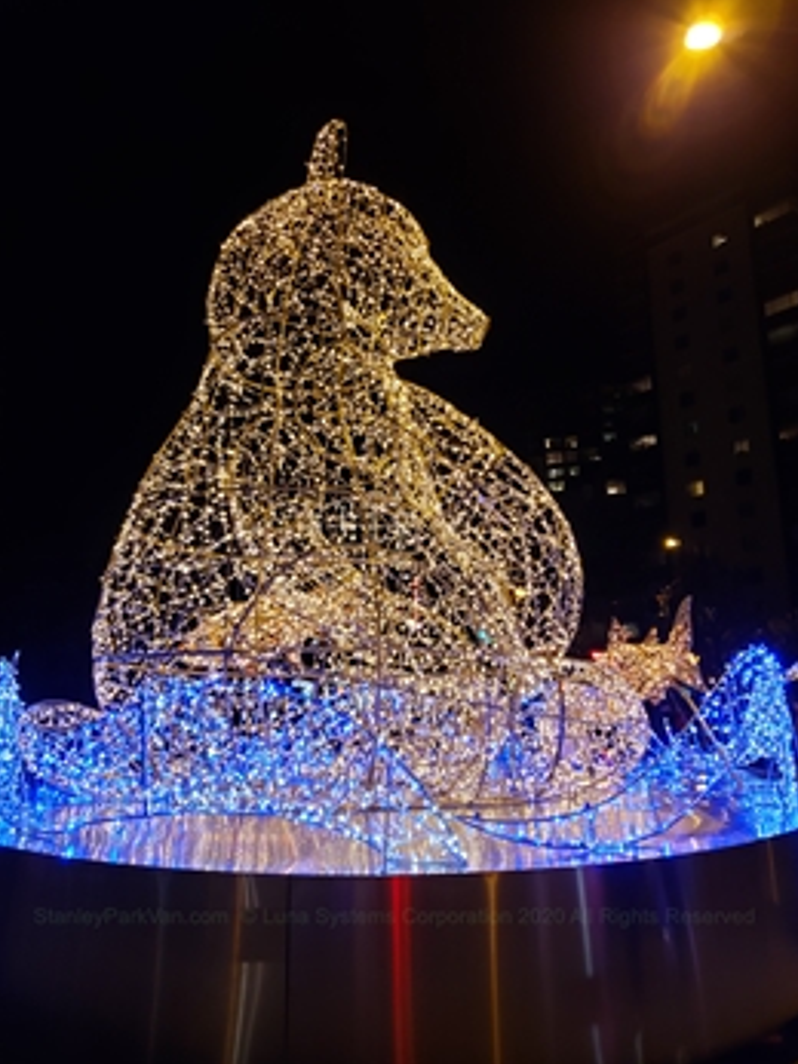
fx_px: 830
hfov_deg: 51.3
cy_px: 515
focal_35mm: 27
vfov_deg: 65.3
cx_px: 396
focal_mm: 4.3
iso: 320
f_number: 1.5
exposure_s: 1/60
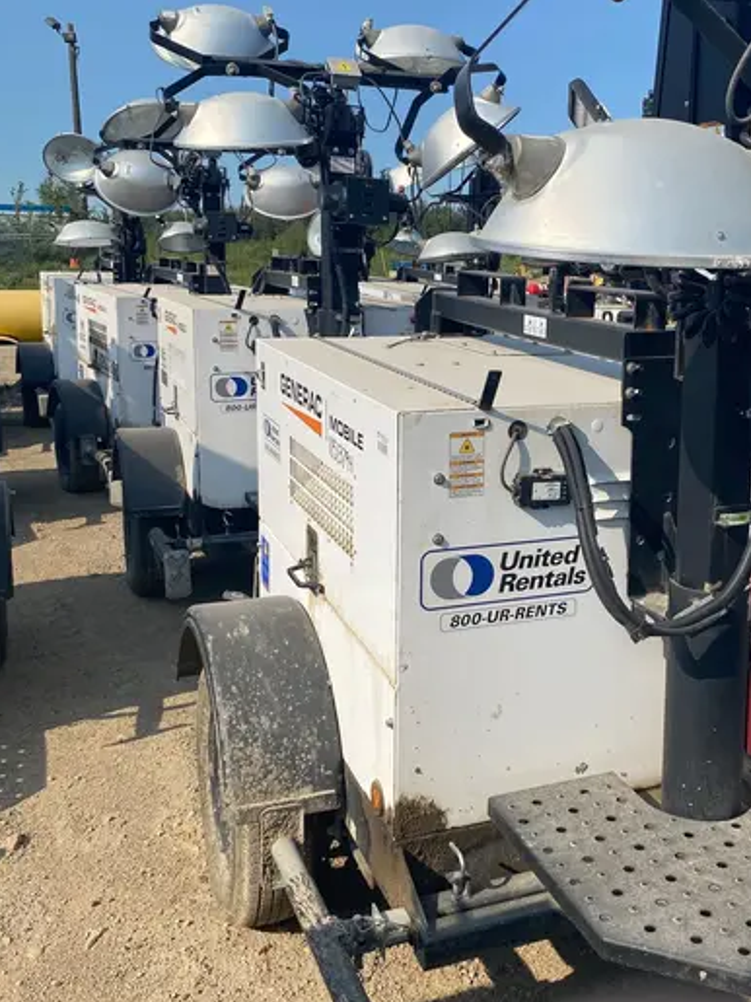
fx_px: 1071
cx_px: 512
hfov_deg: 38.1
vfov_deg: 50.0
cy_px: 431
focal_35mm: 37
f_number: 1.8
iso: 32
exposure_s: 1/3610
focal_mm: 4.25
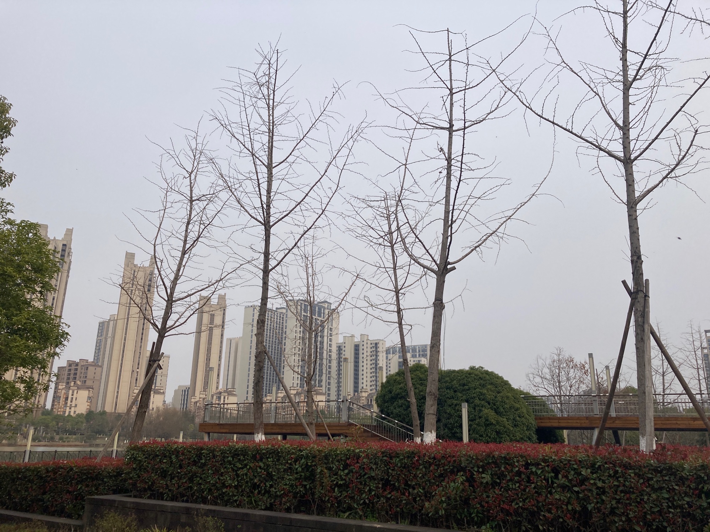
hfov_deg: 63.4
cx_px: 355
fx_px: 574
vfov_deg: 49.7
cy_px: 266
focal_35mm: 28
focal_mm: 3.99
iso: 20
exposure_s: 1/1845
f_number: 1.8
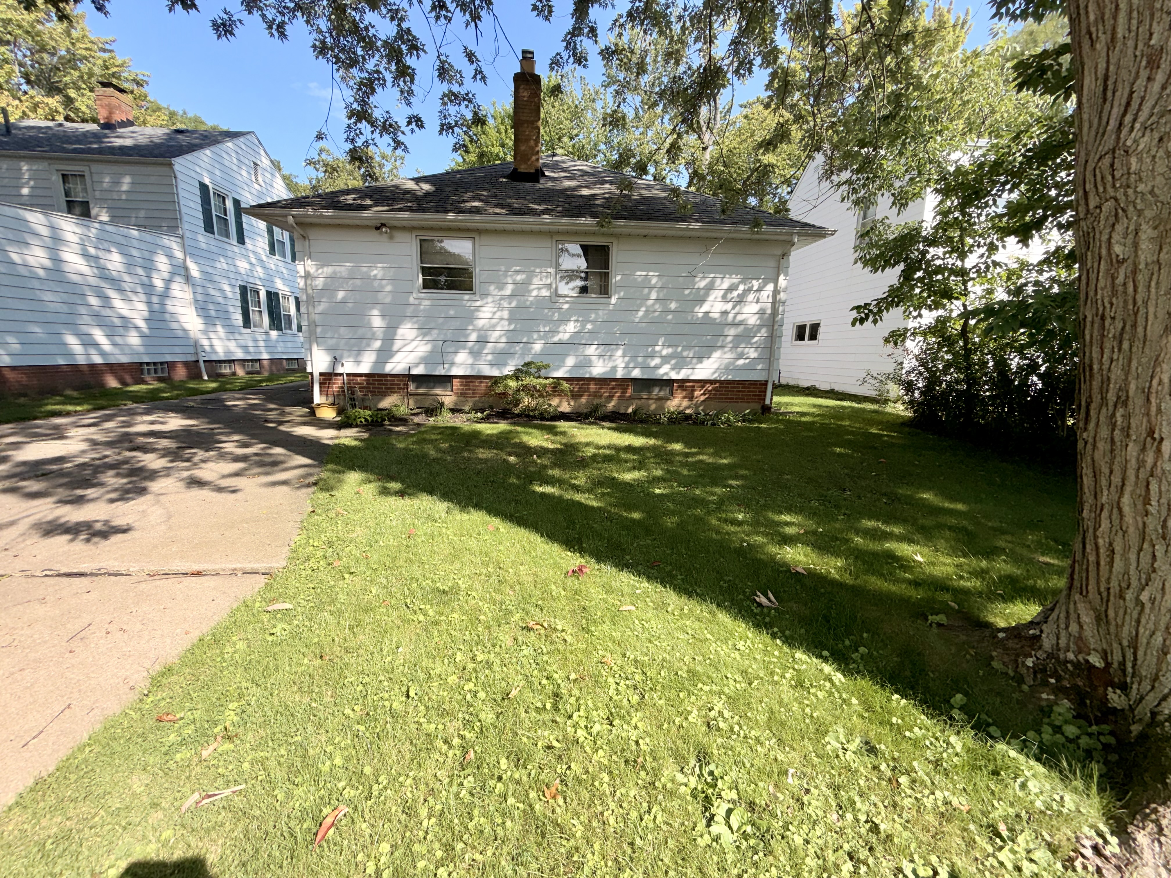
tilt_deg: -11.5
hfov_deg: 102.1
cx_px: 586
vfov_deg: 85.7
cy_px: 439
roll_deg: -0.4
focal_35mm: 14
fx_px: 474
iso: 16
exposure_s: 1/619
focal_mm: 2.22
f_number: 2.2
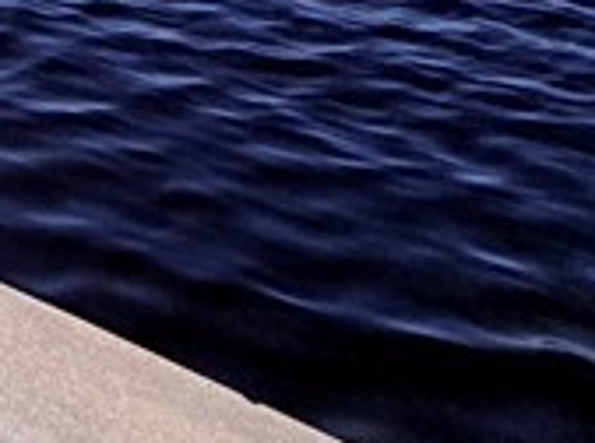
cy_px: -700
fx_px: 1458
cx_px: -687
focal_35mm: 85
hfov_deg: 16.1
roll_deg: -2.7
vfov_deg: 12.5
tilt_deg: -0.8
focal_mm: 2.22
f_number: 2.2
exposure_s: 1/1961
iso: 20
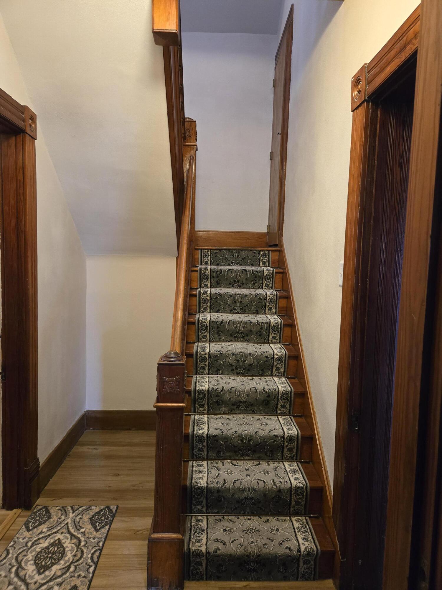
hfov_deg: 58.9
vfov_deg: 73.9
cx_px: 221
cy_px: 295
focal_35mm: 23
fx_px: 392
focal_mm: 5.4
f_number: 1.8
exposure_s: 1/60
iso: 640
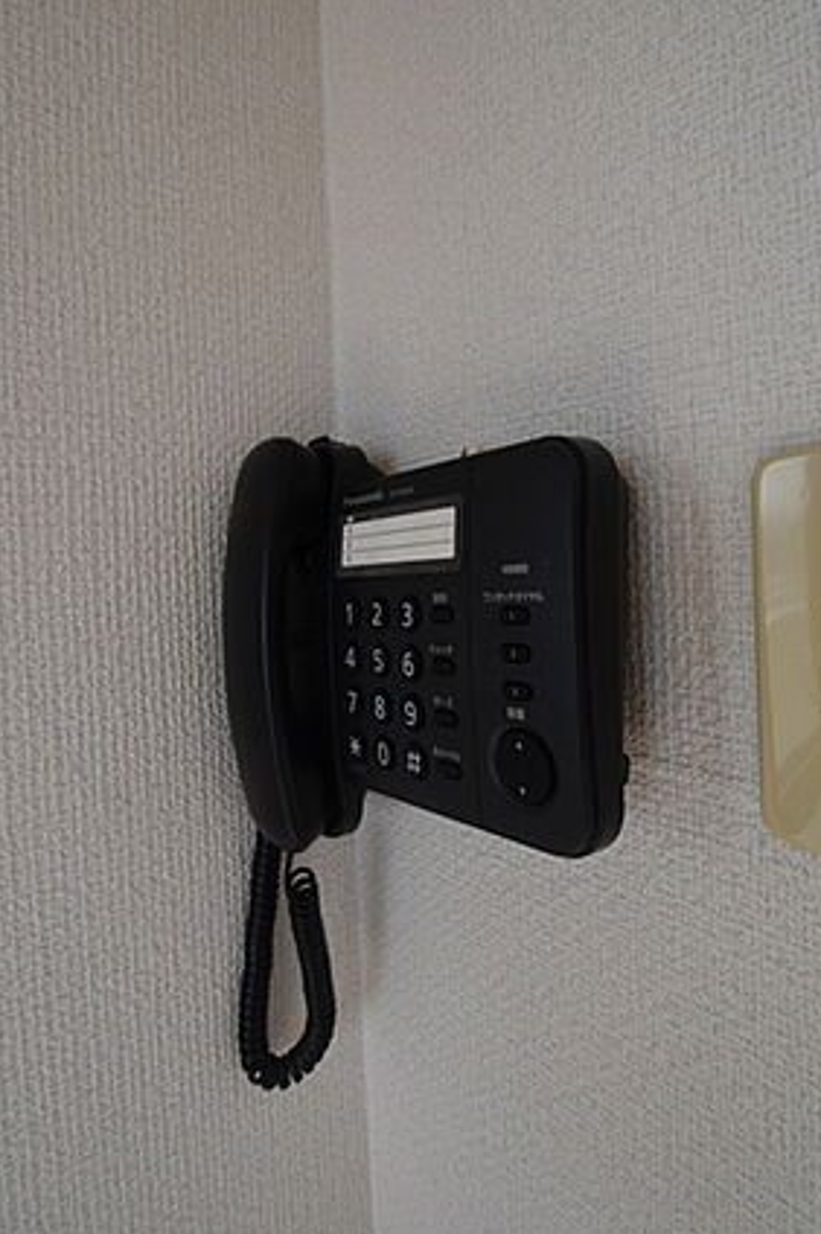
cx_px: 413
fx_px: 582
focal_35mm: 17
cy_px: 550
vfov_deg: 93.0
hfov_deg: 70.4
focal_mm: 10
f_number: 8
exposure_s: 1/60
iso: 360
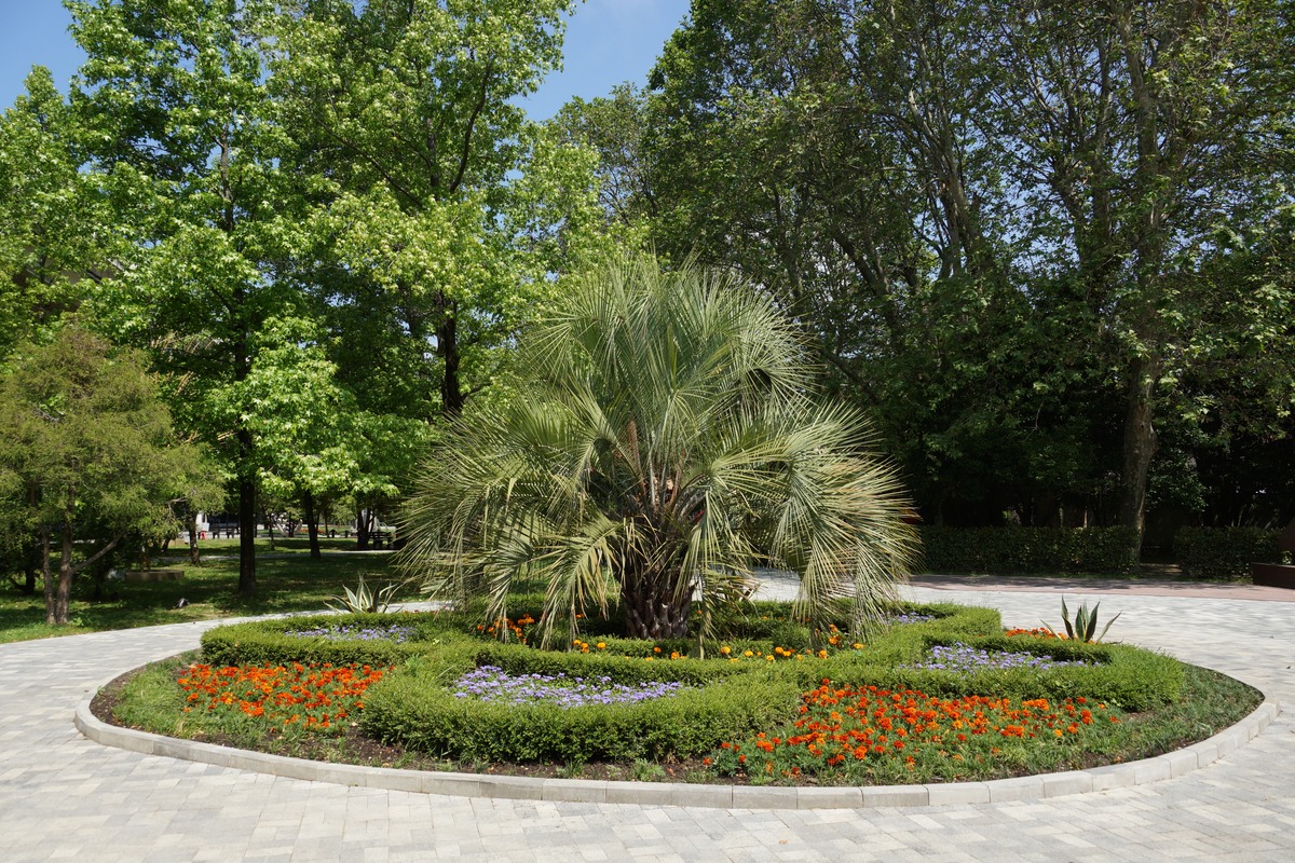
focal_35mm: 27
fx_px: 971
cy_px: 432
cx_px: 648
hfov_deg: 67.4
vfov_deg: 47.9
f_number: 6.3
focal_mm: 18
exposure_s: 1/400
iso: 100
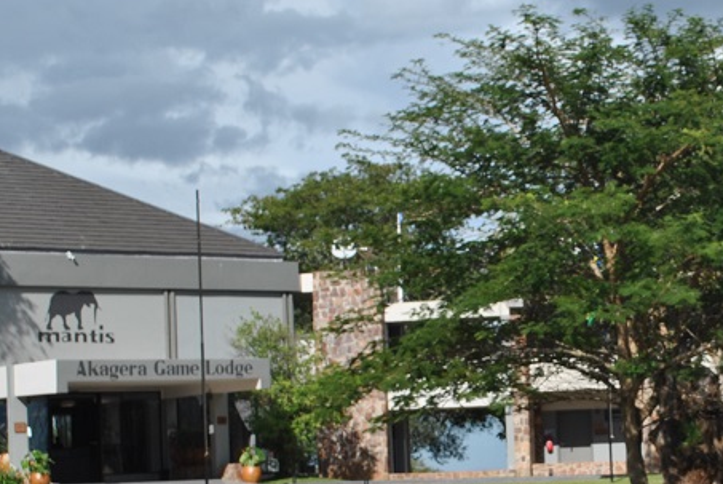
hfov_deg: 20.8
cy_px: 379
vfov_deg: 14.2
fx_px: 1932
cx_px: 632
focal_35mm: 96
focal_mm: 29
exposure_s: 1/250
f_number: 8
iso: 100
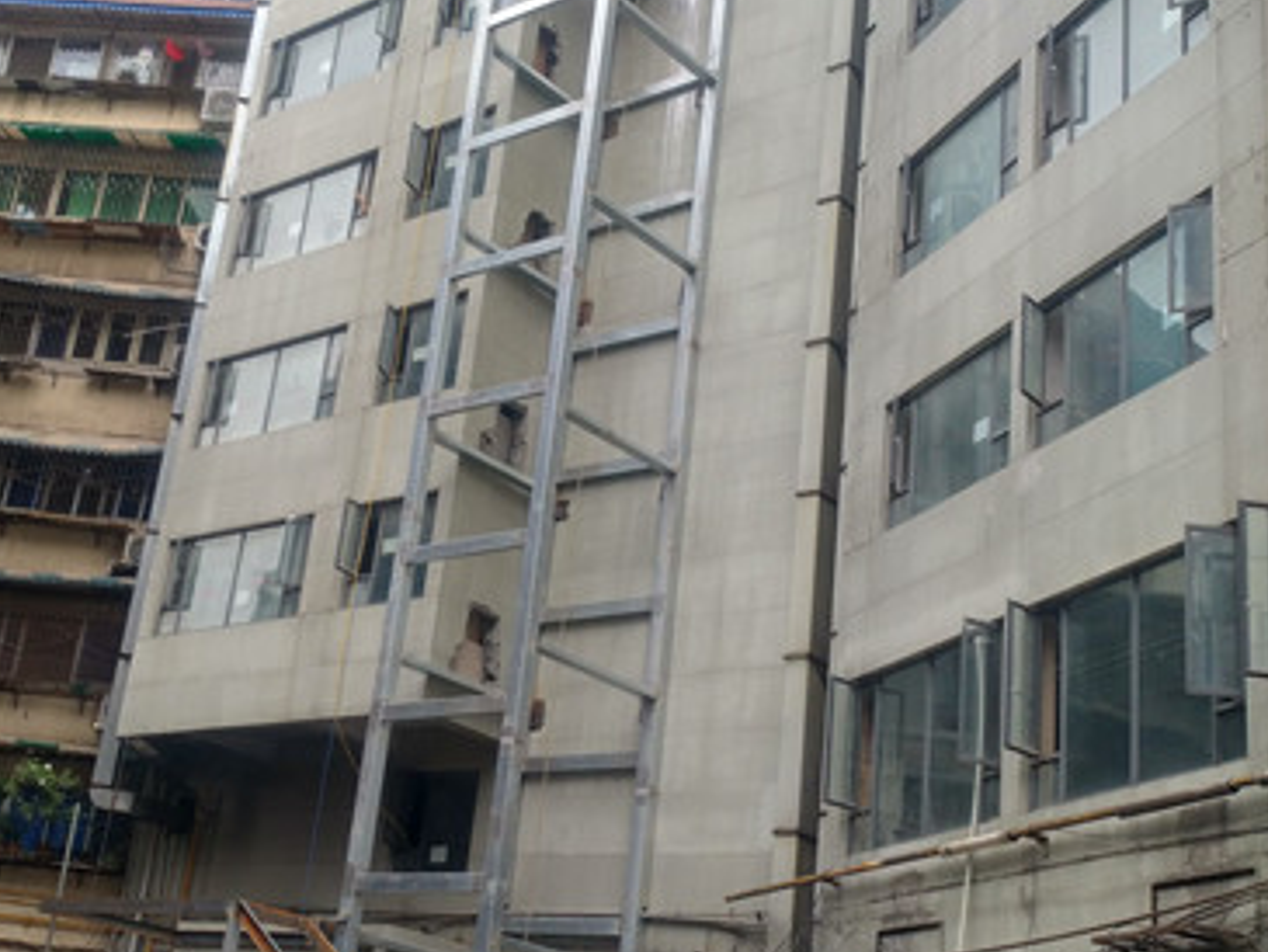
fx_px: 1979
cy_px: 339
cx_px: 490
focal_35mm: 54
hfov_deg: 35.4
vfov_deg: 26.9
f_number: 2.2
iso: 100
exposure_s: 1/257
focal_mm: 4.73
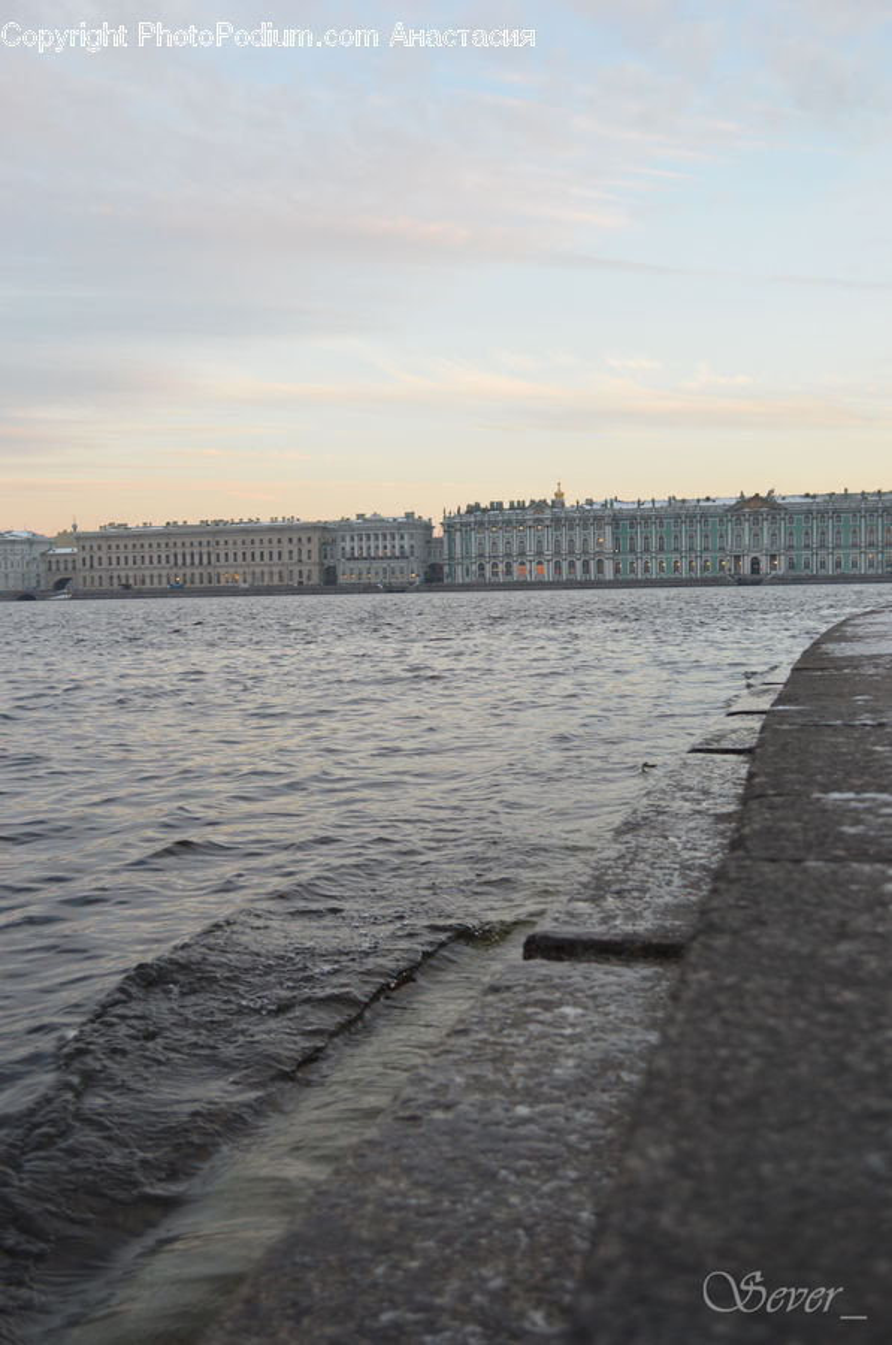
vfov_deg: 53.2
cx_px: 446
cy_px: 672
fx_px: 1343
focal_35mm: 36
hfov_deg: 36.8
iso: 400
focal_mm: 24
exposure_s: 1/100
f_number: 5
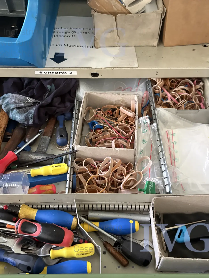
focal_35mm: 35
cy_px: 140
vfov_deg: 52.6
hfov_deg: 40.7
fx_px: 282
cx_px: 100
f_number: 1.6
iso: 500
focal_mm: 5.96
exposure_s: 1/60
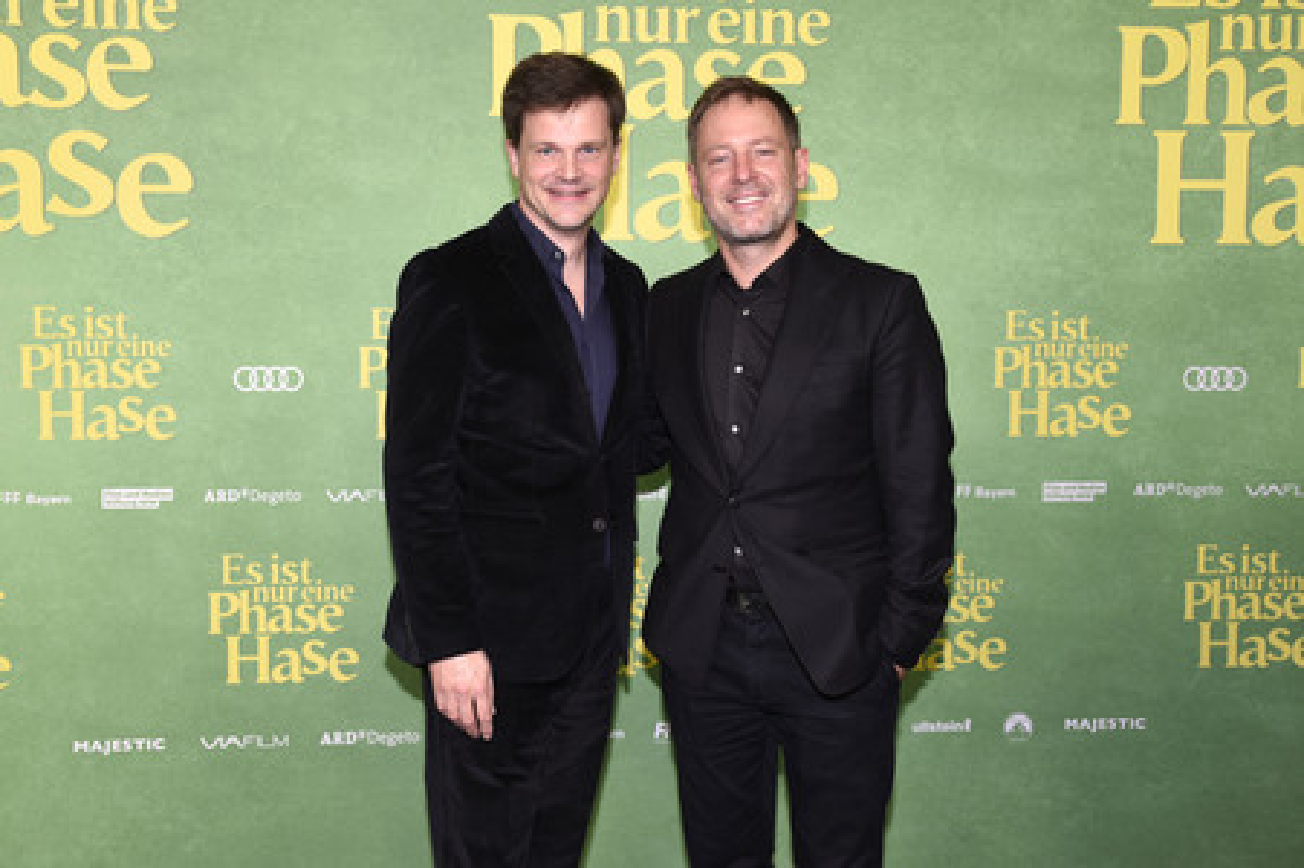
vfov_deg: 38.8
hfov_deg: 55.8
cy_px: 434
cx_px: 652
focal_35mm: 34
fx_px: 1231
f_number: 6.3
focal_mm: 34
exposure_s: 1/125
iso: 500
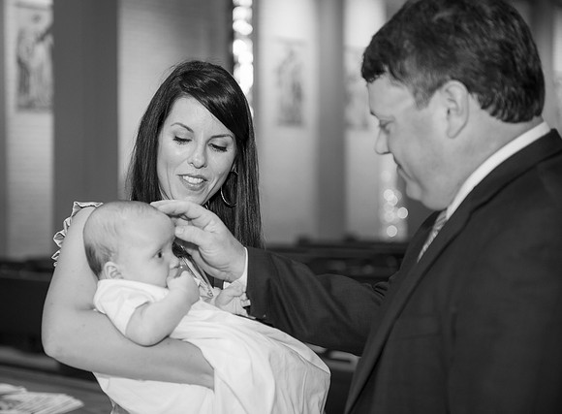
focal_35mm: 75
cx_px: 250
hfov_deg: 26.1
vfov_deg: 19.4
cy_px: 208
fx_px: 1211
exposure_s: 1/100
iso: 1000
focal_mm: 70
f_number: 2.8
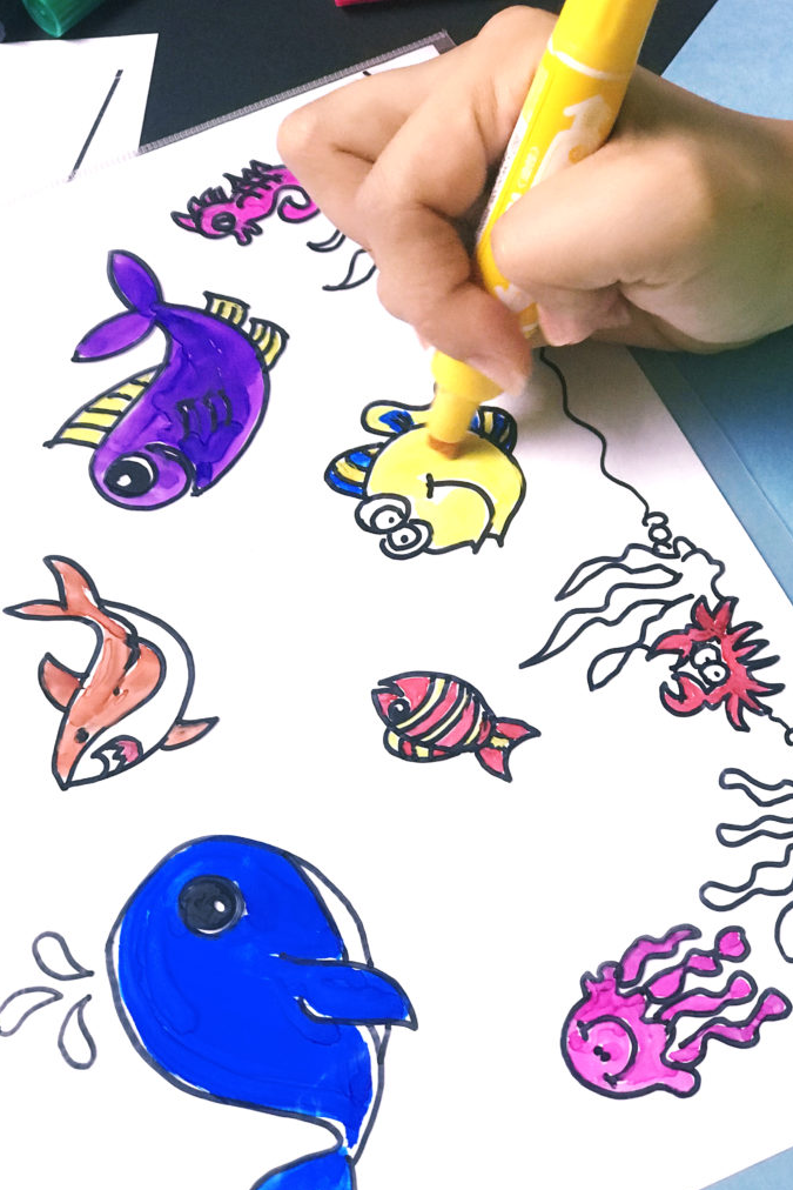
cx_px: 438
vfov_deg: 33.4
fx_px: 1982
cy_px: 593
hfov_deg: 22.6
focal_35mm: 60
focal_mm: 6.6
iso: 160
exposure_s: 1/50
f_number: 2.8
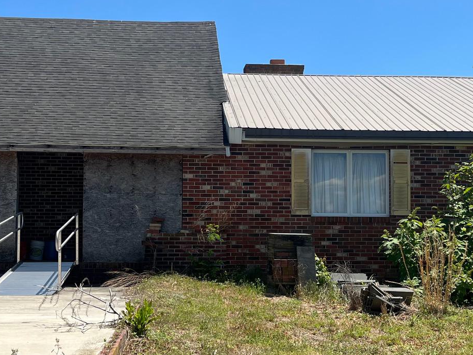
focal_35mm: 58
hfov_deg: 33.2
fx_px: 793
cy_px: 192
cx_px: 241
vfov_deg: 25.2
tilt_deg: +2.9
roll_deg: -0.1
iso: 50
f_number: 1.5
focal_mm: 5.7
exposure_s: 1/4831
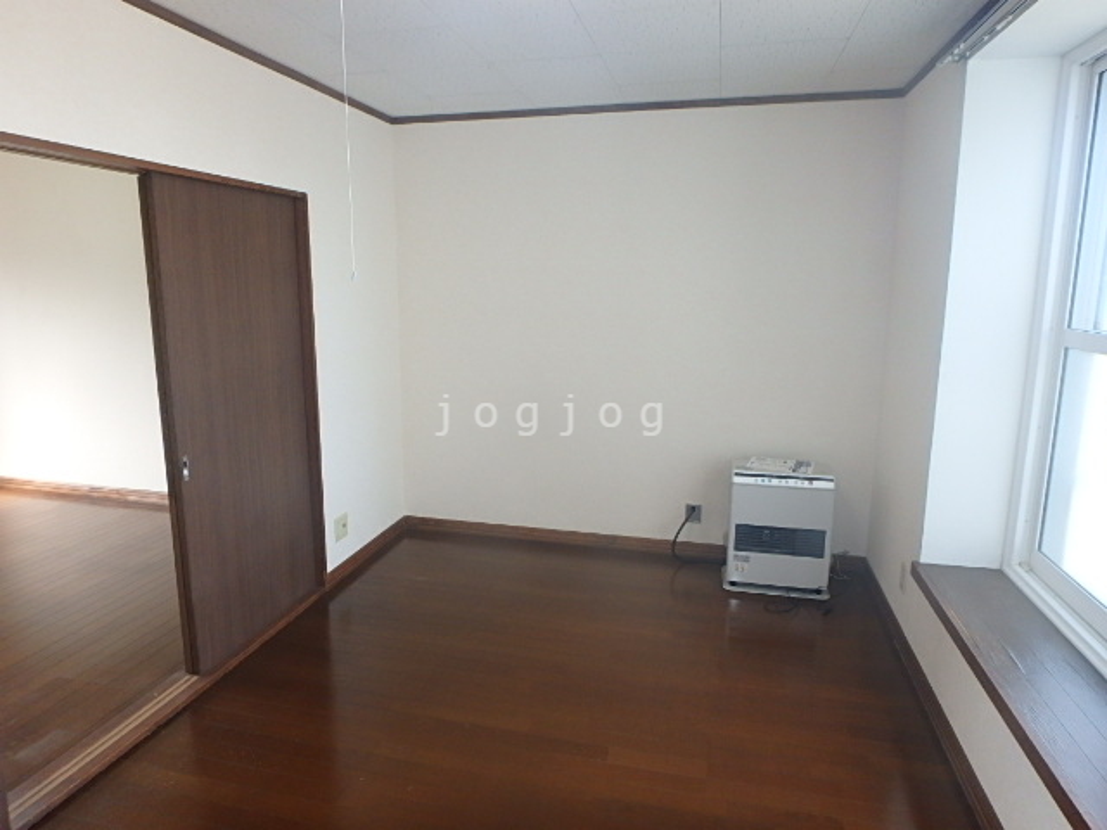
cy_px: 415
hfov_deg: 79.0
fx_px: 672
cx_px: 554
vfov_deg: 63.4
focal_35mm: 21
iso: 200
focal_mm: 3.7
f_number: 3.5
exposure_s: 1/40
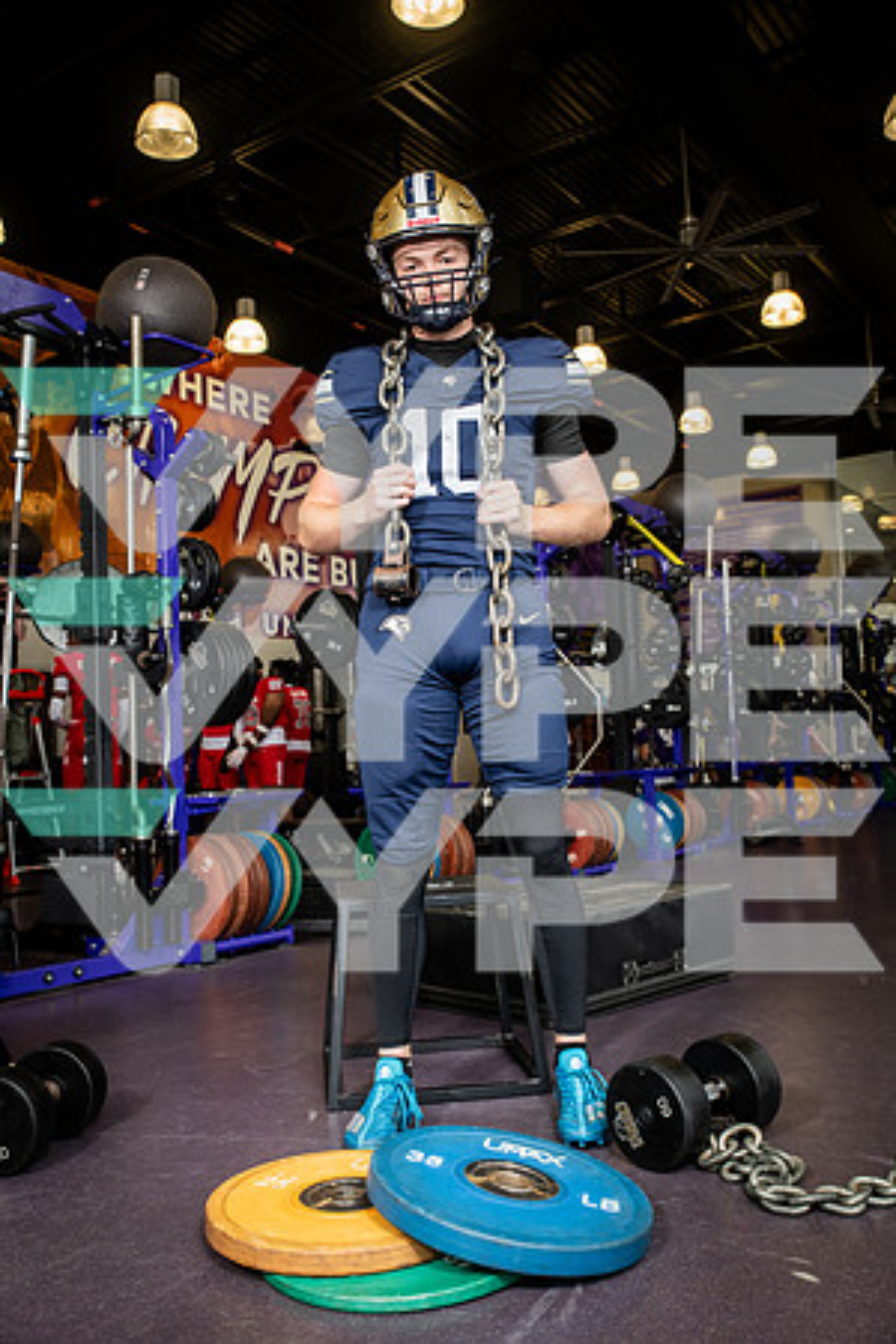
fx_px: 1195
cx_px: 448
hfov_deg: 41.1
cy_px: 672
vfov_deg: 58.7
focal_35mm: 32
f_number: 5.6
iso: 500
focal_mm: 32
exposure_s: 1/250
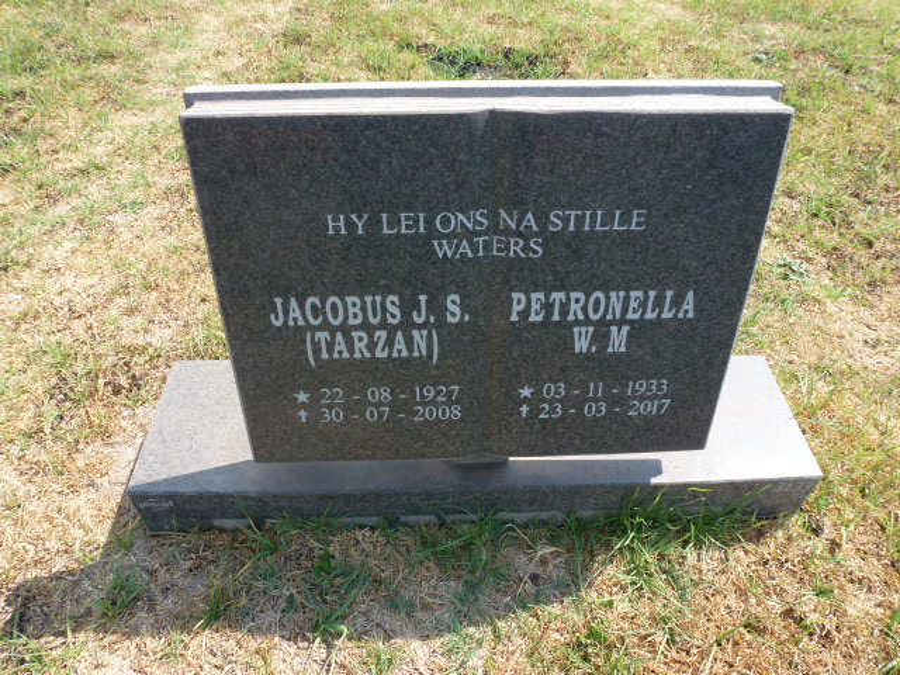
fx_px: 624
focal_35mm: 24
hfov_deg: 71.6
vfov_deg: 56.8
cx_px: 450
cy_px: 338
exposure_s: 1/250
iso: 100
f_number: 4
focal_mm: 4.3
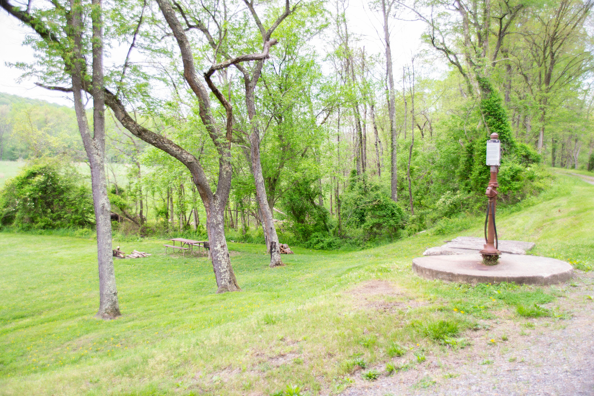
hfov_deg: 49.6
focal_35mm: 39
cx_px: 297
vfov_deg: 34.2
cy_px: 198
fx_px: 643
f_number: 3.8
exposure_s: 1/125
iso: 200
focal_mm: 26
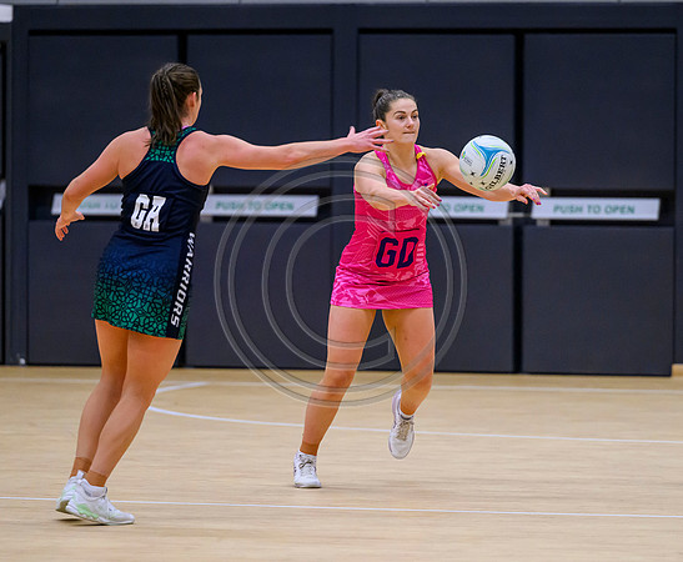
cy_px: 231
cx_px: 417
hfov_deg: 6.6
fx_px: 5962
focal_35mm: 292
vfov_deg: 5.4
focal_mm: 200
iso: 5000
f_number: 3.2
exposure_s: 1/1250
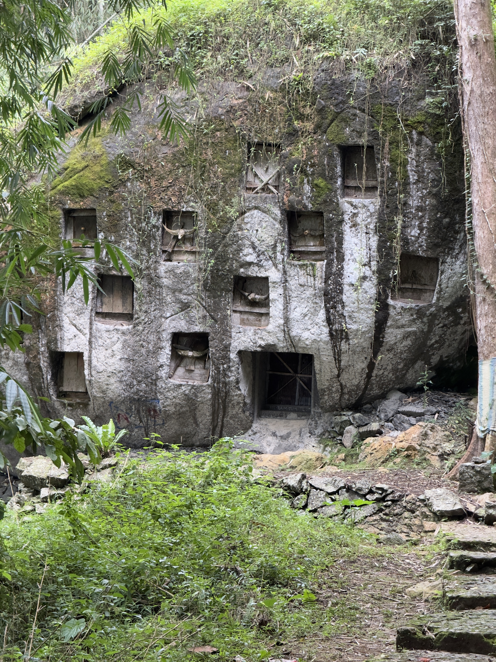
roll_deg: -4.1
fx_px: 2293
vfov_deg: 16.4
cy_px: 331
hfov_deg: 12.3
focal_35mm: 120
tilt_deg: +4.4
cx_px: 248
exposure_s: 1/99
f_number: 2.8
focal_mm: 15.66
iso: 125
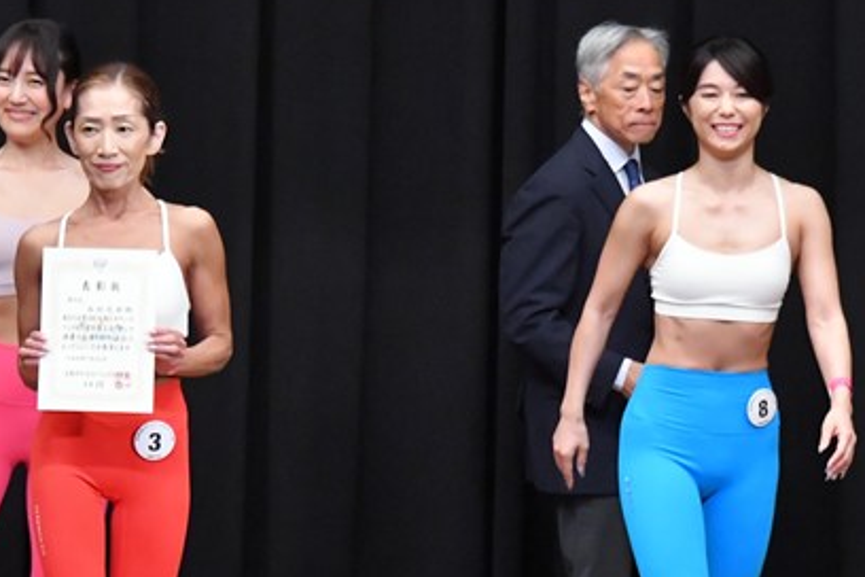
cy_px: 382
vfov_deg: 3.2
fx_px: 10259
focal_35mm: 427
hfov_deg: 4.8
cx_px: 474
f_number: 5.6
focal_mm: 150
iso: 8000
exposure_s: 1/400
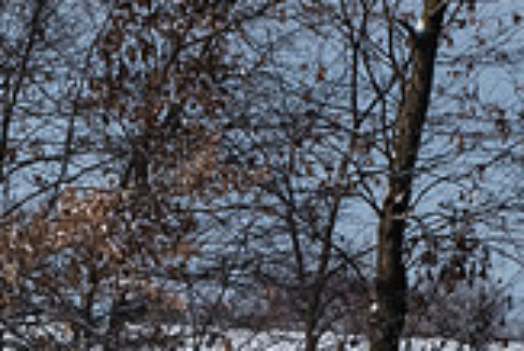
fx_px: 6206
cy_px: 674
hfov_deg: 4.8
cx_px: -40
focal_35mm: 426
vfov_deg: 3.2
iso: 640
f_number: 16
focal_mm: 80
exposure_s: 1/1000
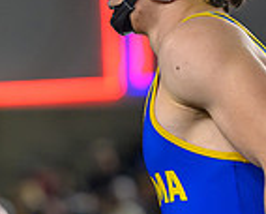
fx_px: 4407
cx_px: 154
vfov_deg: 2.8
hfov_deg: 3.5
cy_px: 84
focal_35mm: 559
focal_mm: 120
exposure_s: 1/1000
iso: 2500
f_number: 2.8
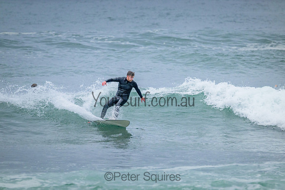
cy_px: 95
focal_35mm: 620
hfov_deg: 3.3
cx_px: 142
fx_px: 4909
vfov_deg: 2.2
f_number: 11
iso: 3200
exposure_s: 1/1600
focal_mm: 620
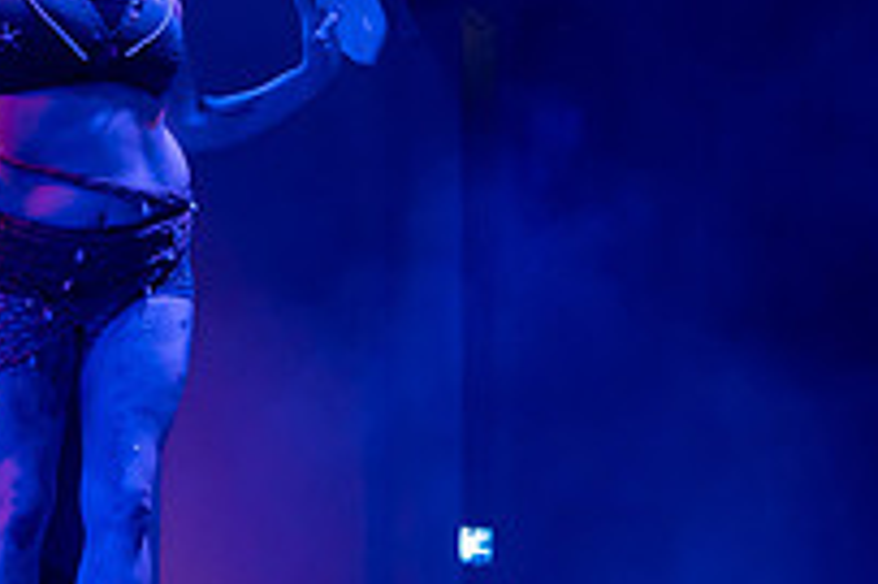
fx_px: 3582
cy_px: 104
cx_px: 567
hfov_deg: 14.0
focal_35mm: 147
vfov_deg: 9.3
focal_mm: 48
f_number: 4
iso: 3200
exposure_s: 1/200
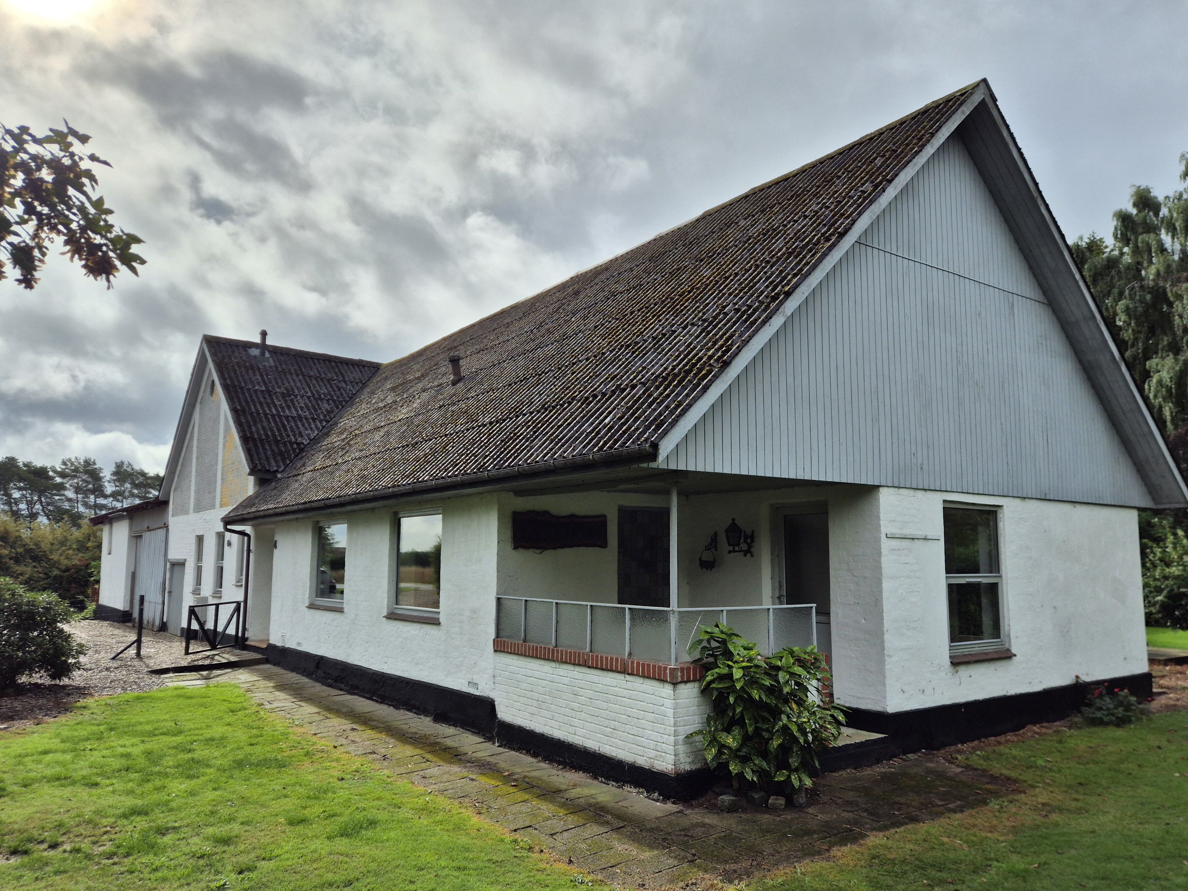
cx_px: 611
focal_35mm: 25
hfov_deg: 69.4
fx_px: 858
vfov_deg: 54.9
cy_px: 456
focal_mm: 5.4
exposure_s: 1/5088
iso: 25
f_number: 1.8
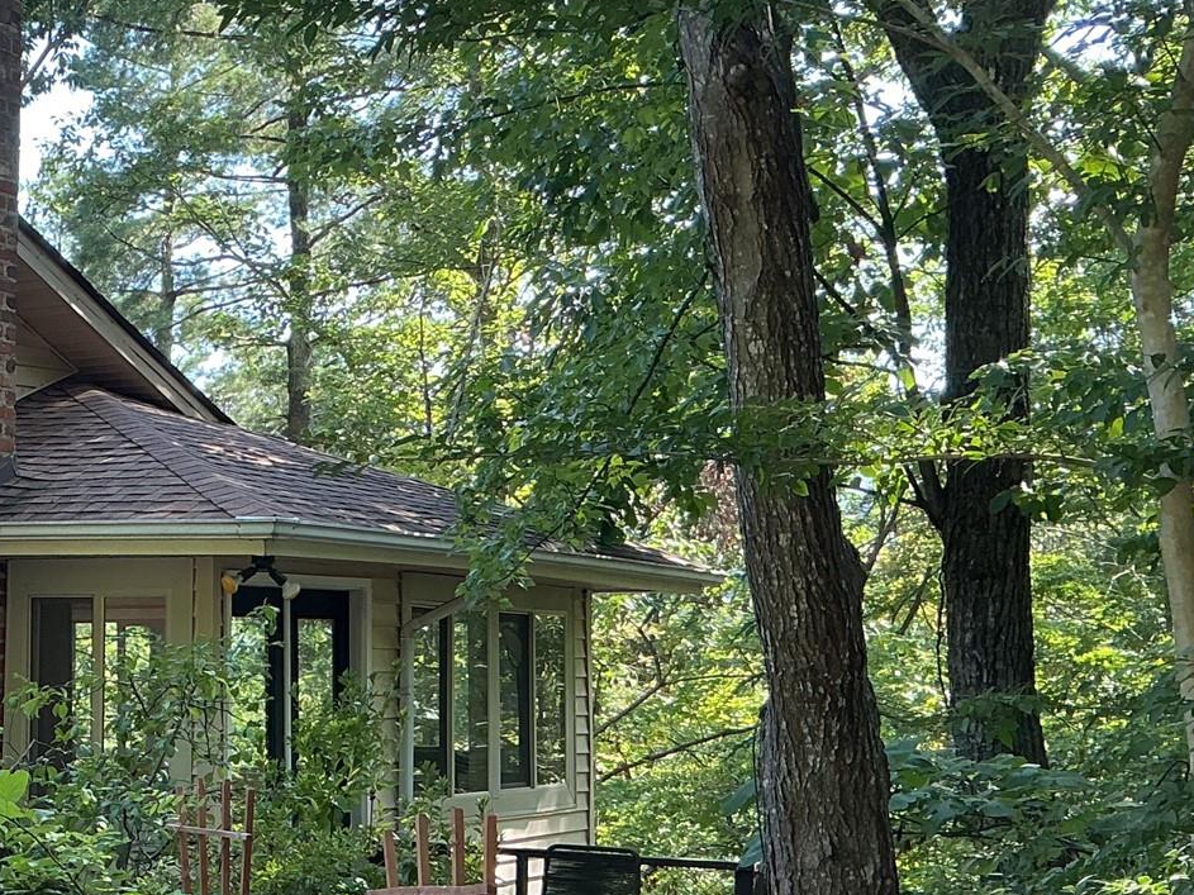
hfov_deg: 28.2
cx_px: -92
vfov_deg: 23.2
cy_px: 599
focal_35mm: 63
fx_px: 2173
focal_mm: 3
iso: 32
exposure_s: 1/120
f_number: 1.8
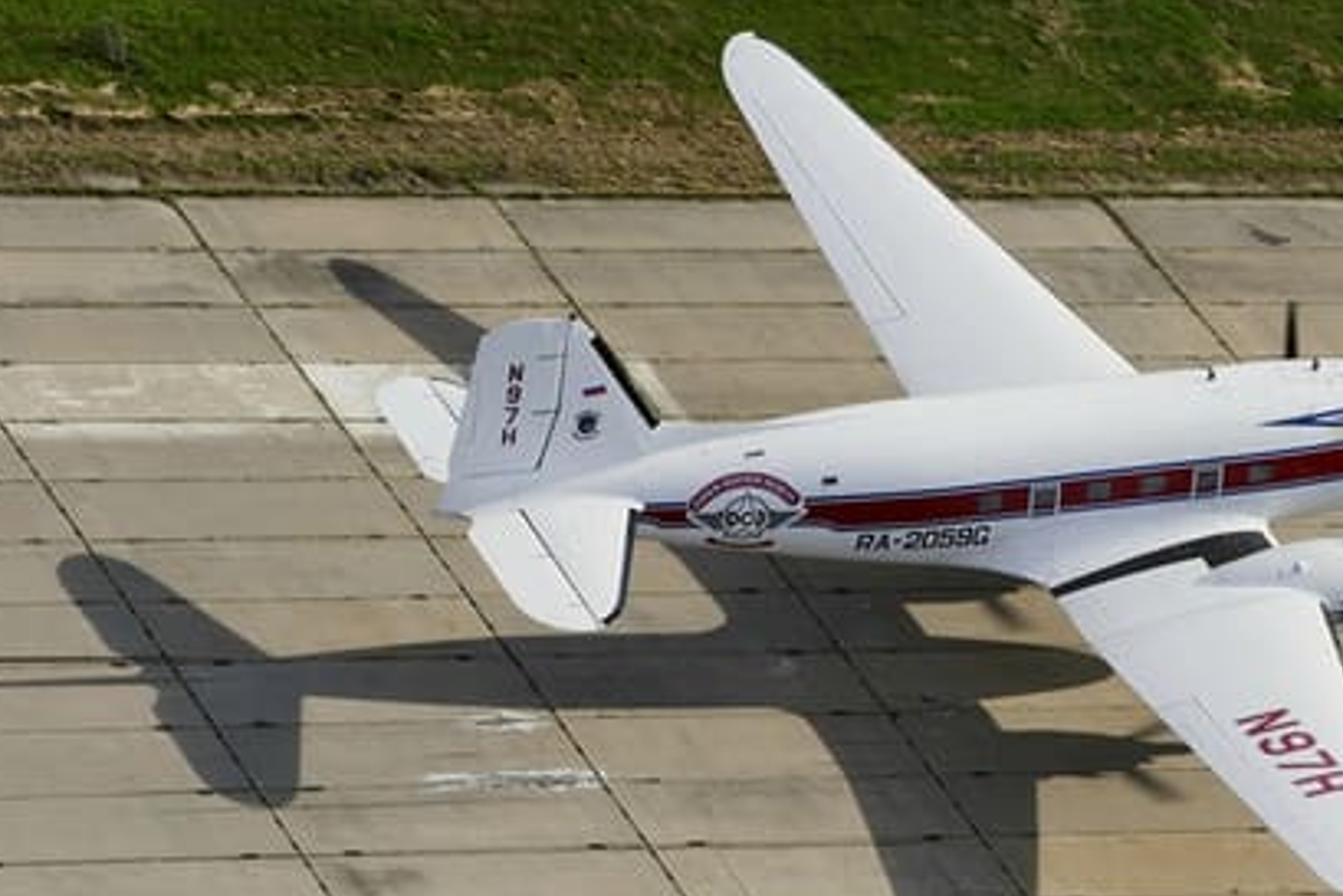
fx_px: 11680
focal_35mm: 313
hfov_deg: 6.6
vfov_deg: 4.4
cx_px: 975
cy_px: 474
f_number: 11
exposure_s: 1/640
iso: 500
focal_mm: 200
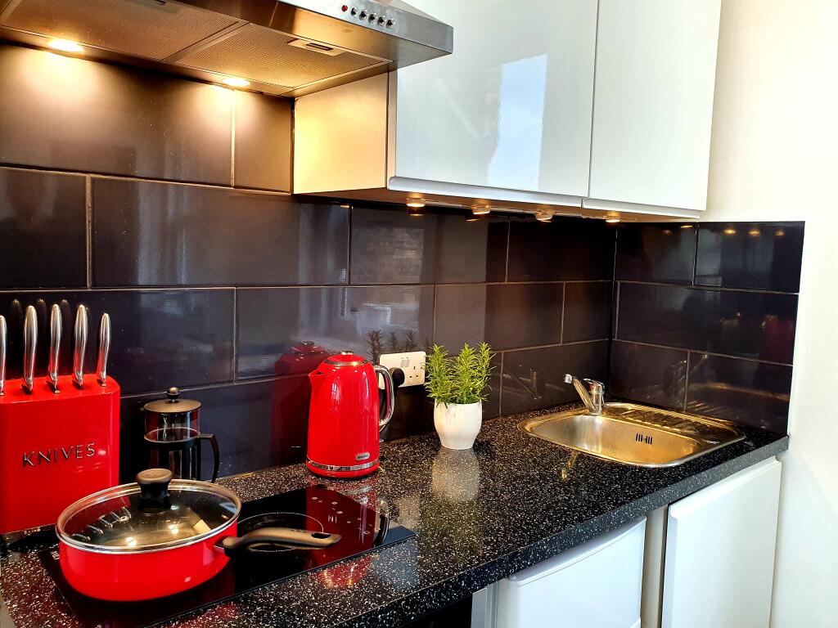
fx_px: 629
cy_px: 314
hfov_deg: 67.3
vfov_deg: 53.1
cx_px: 419
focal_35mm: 26
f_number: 2.4
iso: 200
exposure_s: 1/50
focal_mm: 4.32
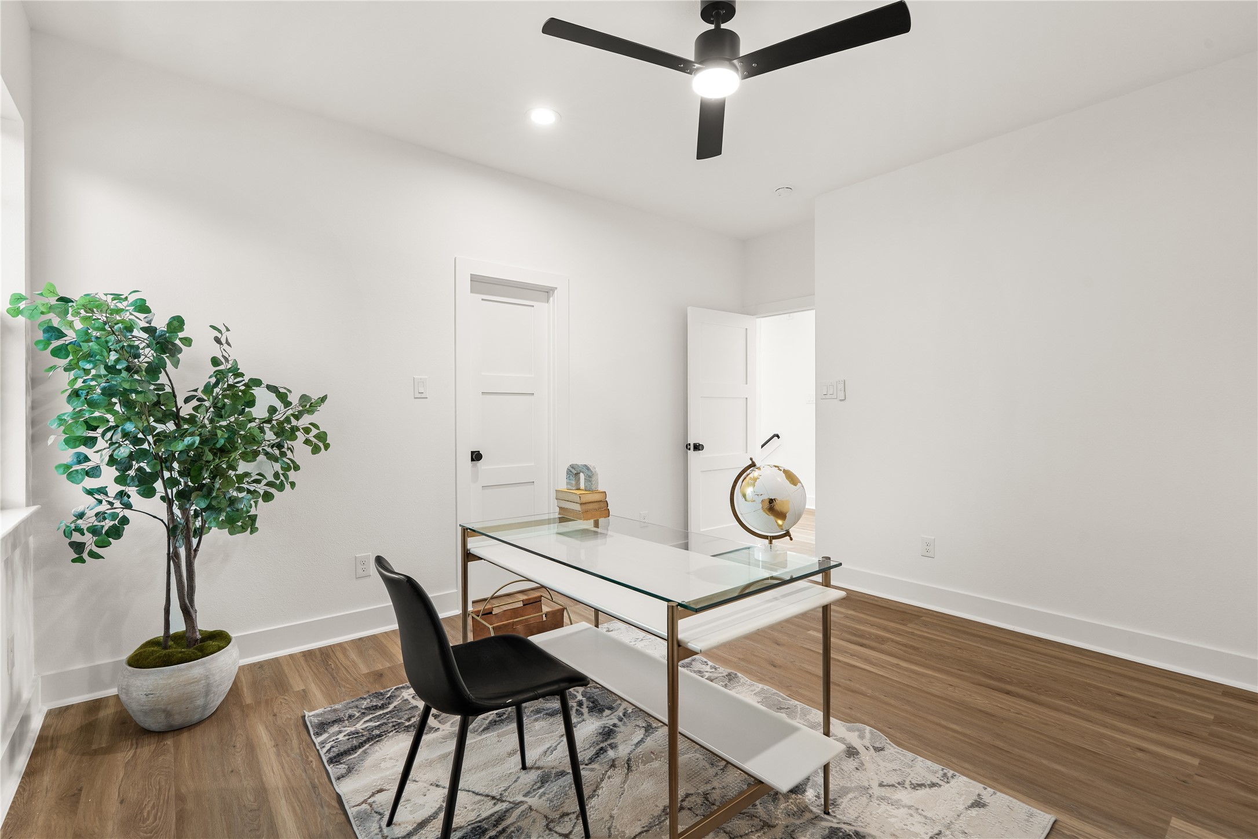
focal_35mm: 16
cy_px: 420
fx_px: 559
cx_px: 629
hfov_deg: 96.7
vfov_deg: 73.7
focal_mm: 16
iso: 200
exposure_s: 2
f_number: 9
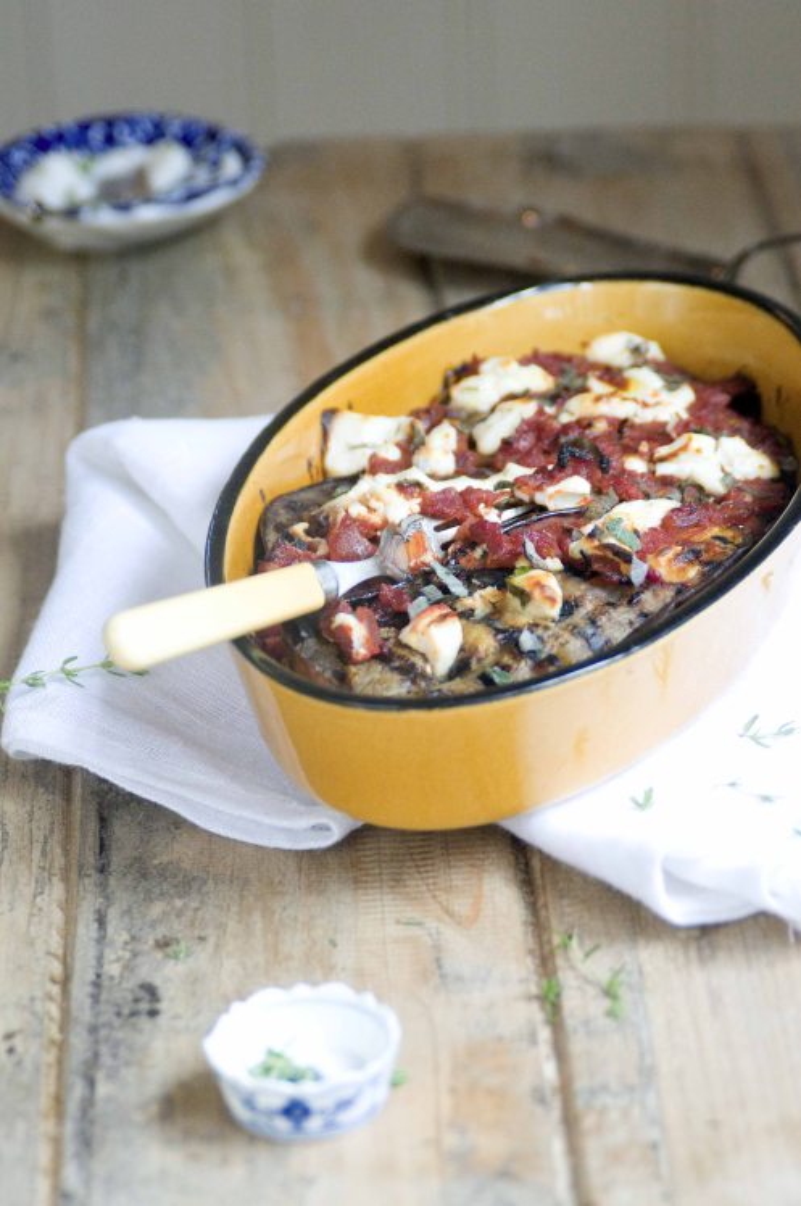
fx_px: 5268
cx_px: 400
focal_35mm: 158
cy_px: 603
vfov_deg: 13.1
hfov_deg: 8.7
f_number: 4.5
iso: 2000
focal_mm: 105
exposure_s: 1/400
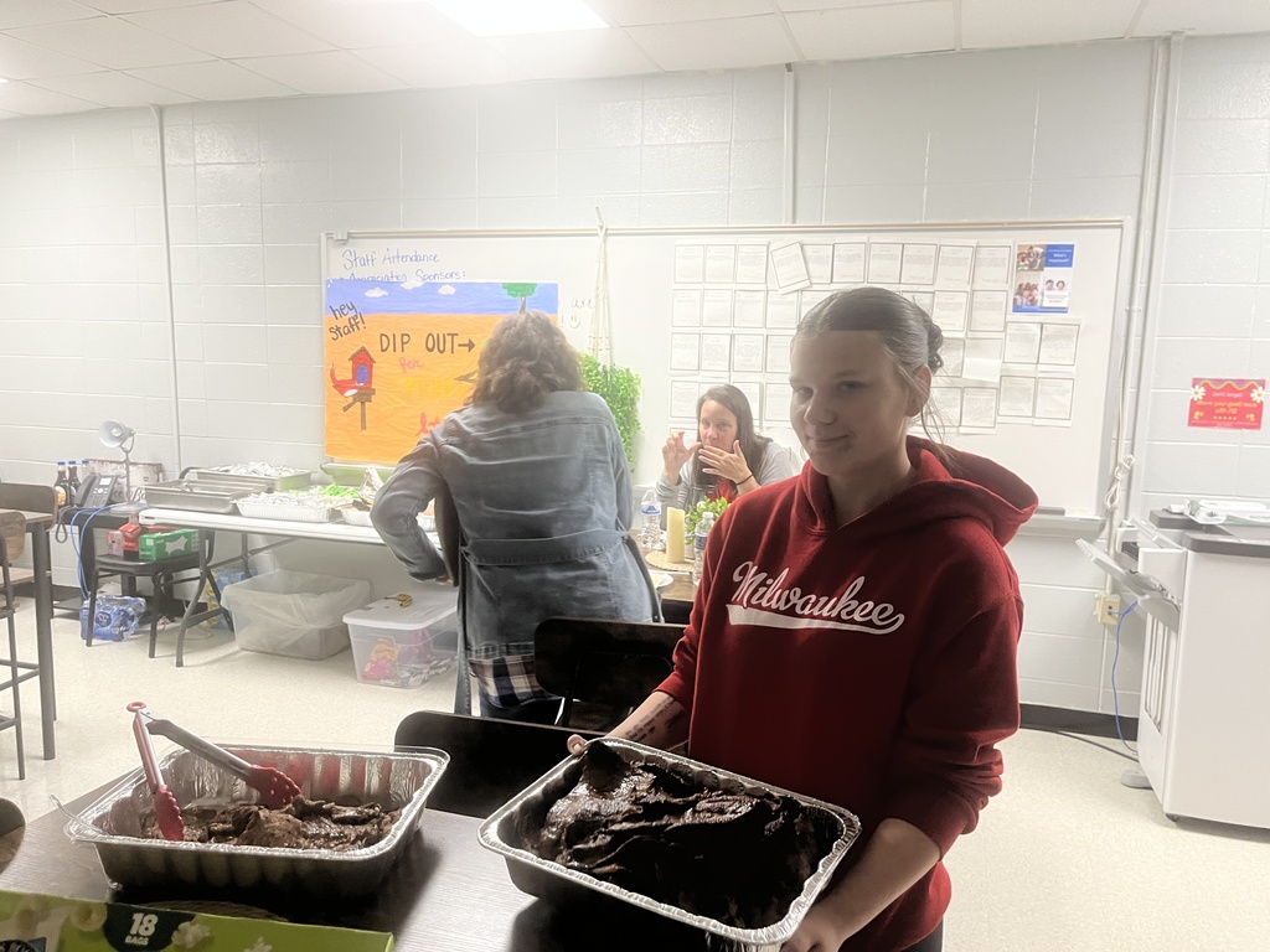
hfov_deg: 67.3
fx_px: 954
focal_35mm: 26
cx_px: 635
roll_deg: -1.8
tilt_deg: -7.2
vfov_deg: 53.1
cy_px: 476
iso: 100
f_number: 1.6
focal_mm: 5.1
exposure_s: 1/60
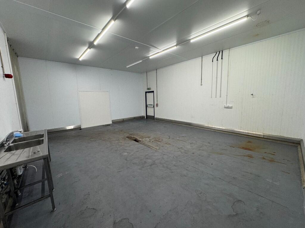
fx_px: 123
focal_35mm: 14
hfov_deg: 102.1
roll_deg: +2.4
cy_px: 114
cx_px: 152
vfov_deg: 85.7
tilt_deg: -6.1
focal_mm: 2.22
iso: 100
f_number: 2.2
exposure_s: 1/100
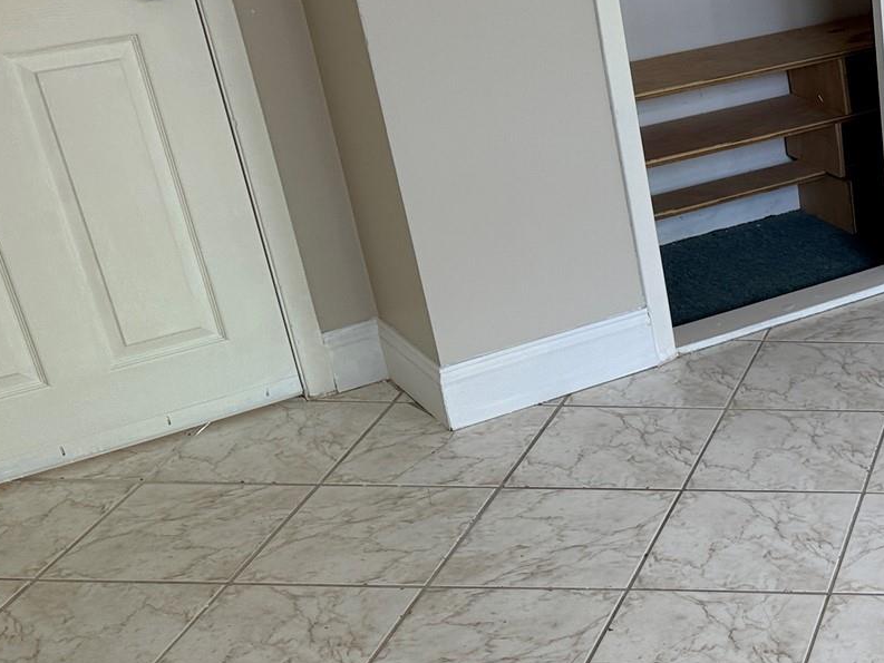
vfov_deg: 23.3
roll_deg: +1.2
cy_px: 525
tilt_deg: -30.4
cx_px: 1038
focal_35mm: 62
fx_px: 1584
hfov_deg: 27.7
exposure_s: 1/121
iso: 64
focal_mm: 6.76
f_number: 1.78
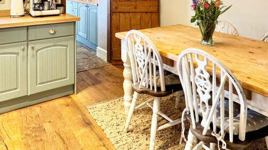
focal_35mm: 31
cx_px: 116
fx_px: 220
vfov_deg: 33.0
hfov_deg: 62.4
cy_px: -15
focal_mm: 2.22
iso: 250
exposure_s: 1/50
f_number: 2.2
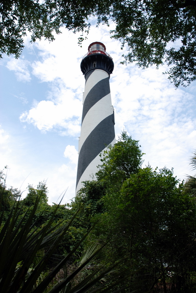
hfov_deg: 48.1
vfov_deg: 67.3
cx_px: 98
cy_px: 146
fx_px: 220
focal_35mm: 27
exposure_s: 1/250
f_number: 8
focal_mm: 18
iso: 100
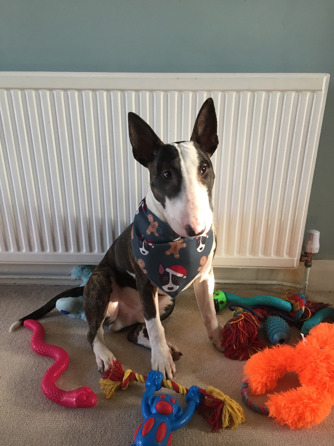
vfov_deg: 61.7
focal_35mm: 29
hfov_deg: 48.2
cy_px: 223
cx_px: 167
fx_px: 373
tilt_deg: -22.6
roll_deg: +0.6
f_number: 2.2
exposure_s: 1/33
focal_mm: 4.15
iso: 125
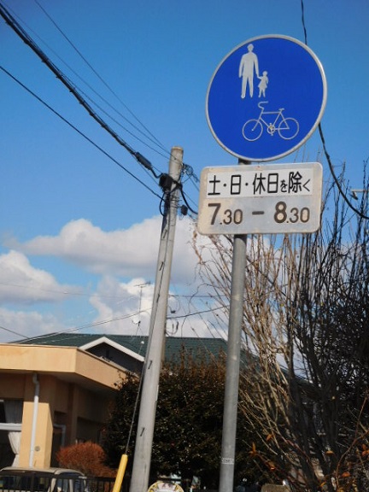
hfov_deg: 14.8
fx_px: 1421
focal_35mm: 100
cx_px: 184
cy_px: 246
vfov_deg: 19.6
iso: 125
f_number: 9.6
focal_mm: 17.8
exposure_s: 1/400
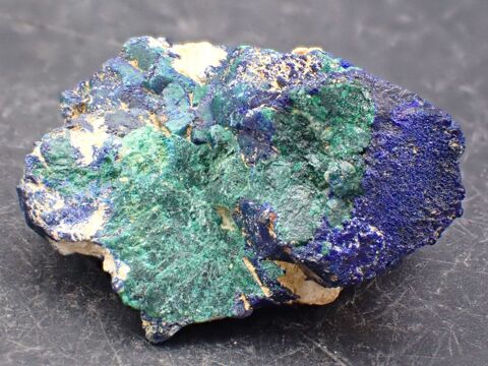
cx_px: 244
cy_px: 183
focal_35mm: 100
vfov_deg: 14.8
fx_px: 1410
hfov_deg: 19.6
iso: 800
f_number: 6.3
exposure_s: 1/250
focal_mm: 18
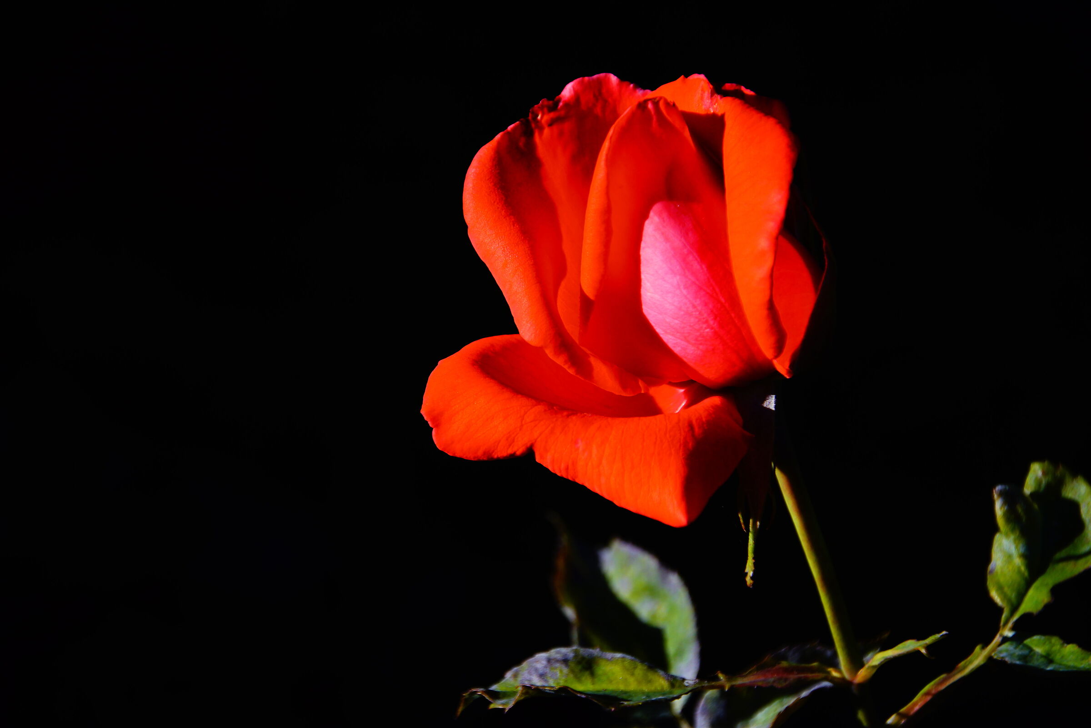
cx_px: 546
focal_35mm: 195
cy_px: 364
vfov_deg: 7.0
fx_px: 5909
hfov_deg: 10.5
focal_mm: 130
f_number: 6.7
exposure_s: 1/500
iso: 100
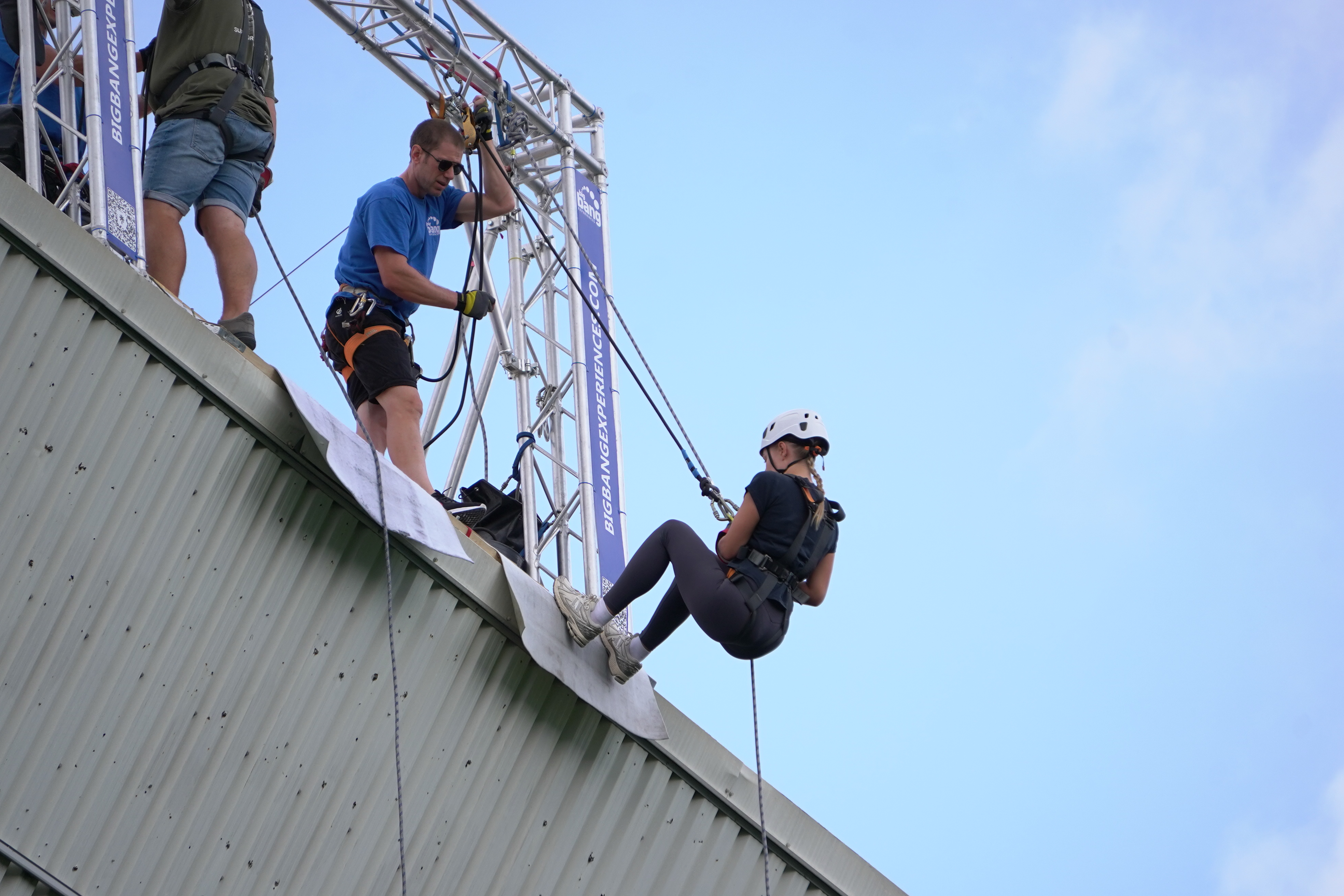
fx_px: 11759
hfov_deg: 6.5
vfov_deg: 4.4
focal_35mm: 315
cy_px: 448
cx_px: 672
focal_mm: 210
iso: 400
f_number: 6.3
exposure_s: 1/1000
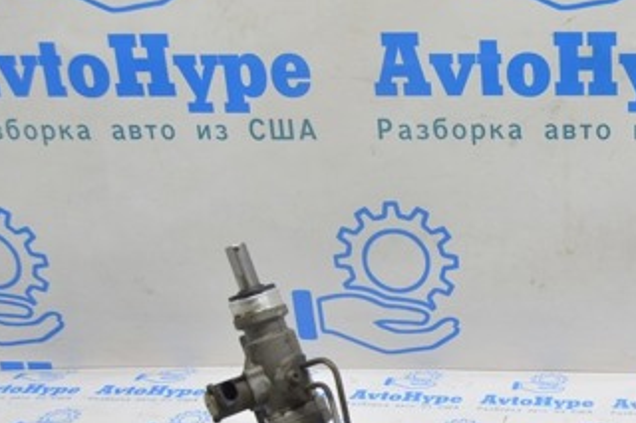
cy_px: 311
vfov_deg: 22.4
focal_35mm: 60
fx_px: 1059
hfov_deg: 31.1
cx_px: 624
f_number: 5.6
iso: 400
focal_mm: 20
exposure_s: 1/20
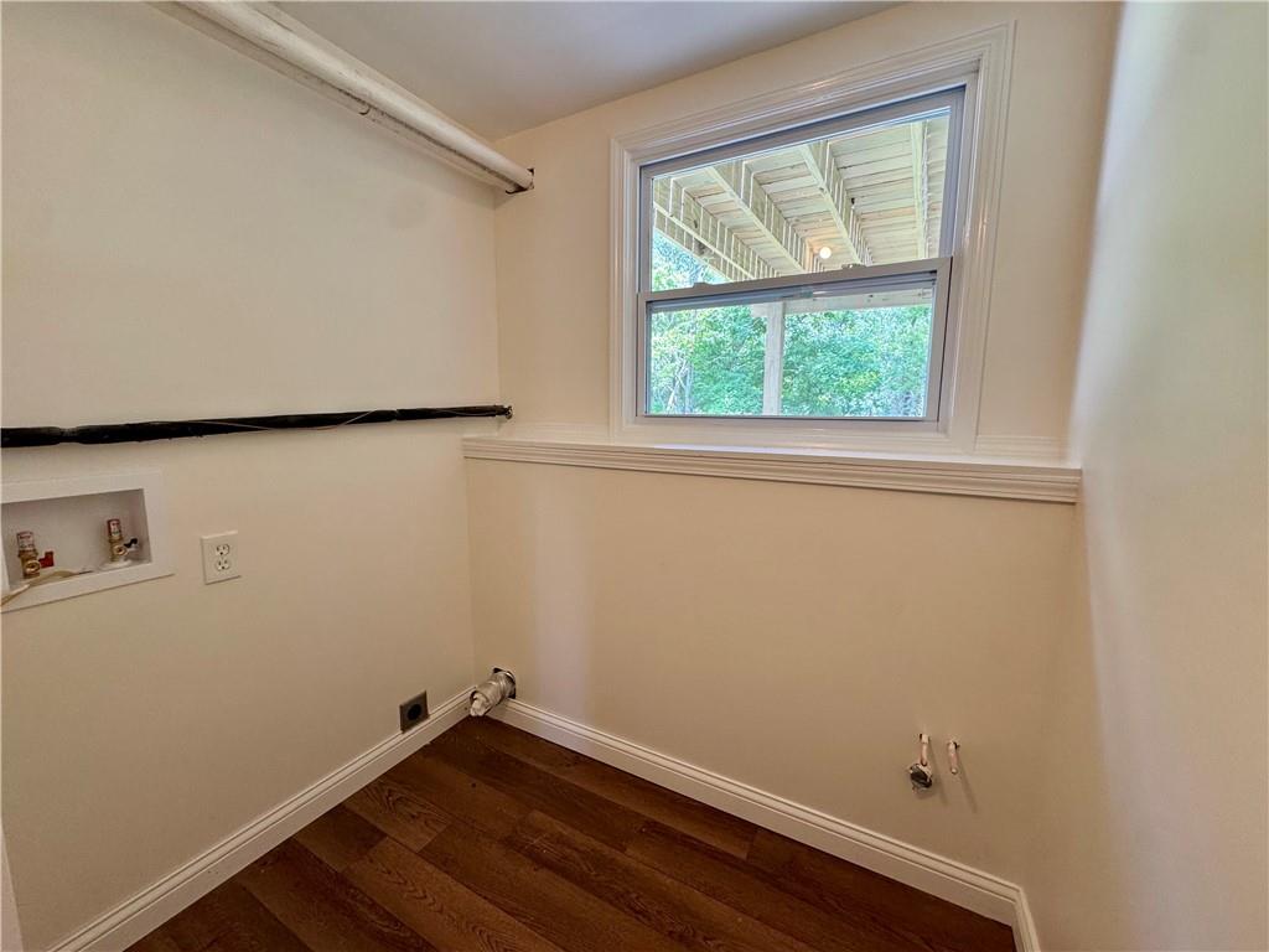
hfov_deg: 102.1
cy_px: 476
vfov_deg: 85.7
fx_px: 513
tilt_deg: -8.5
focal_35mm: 14
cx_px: 634
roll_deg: -0.3
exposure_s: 1/120
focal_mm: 2.22
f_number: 2.2
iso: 160
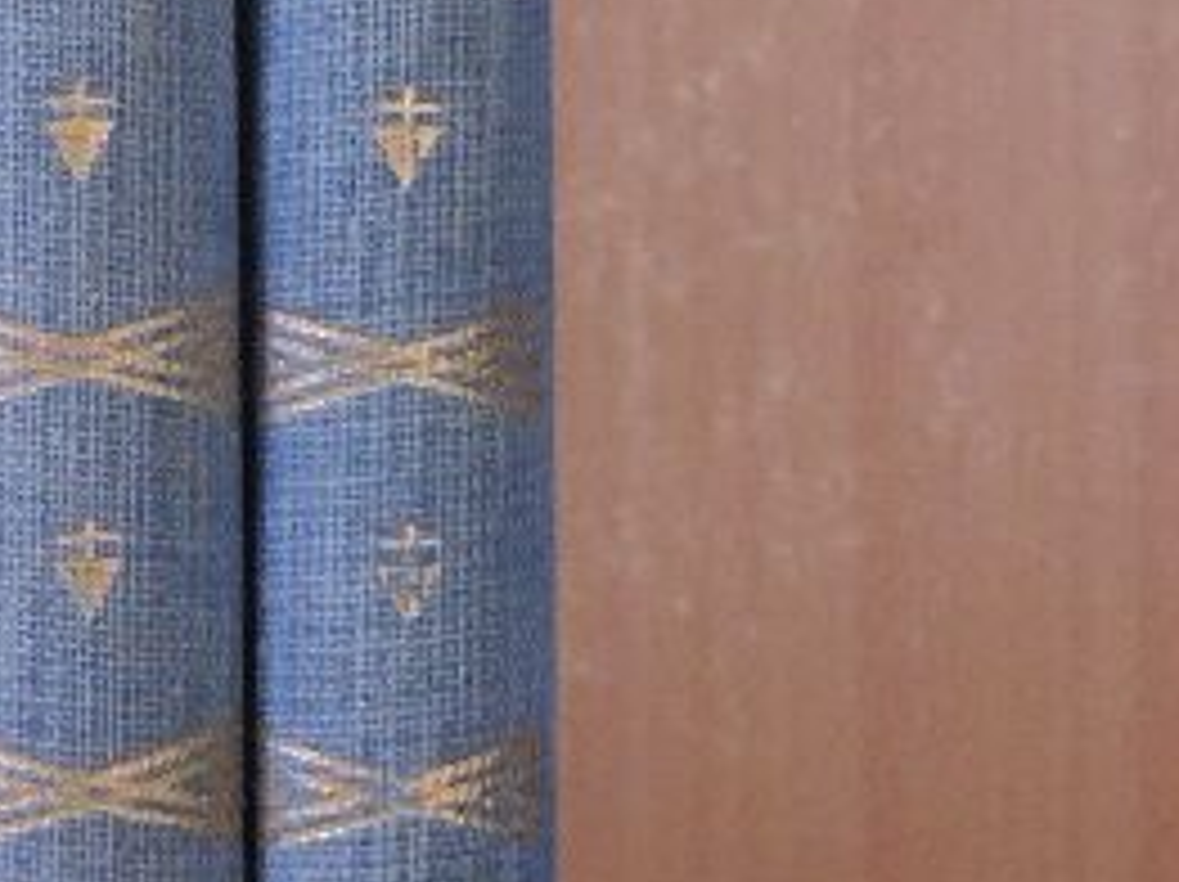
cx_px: 252
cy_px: 252
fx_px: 3913
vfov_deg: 12.8
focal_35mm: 115
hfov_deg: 17.0
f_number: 3.5
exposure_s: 1/80
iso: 1250
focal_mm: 8.3
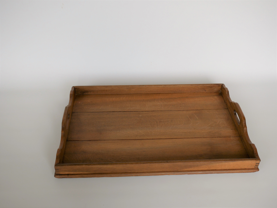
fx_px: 320
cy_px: 104
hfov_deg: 46.8
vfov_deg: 36.0
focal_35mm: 40
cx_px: 138
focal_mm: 20
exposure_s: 1/250
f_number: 2.8
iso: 200
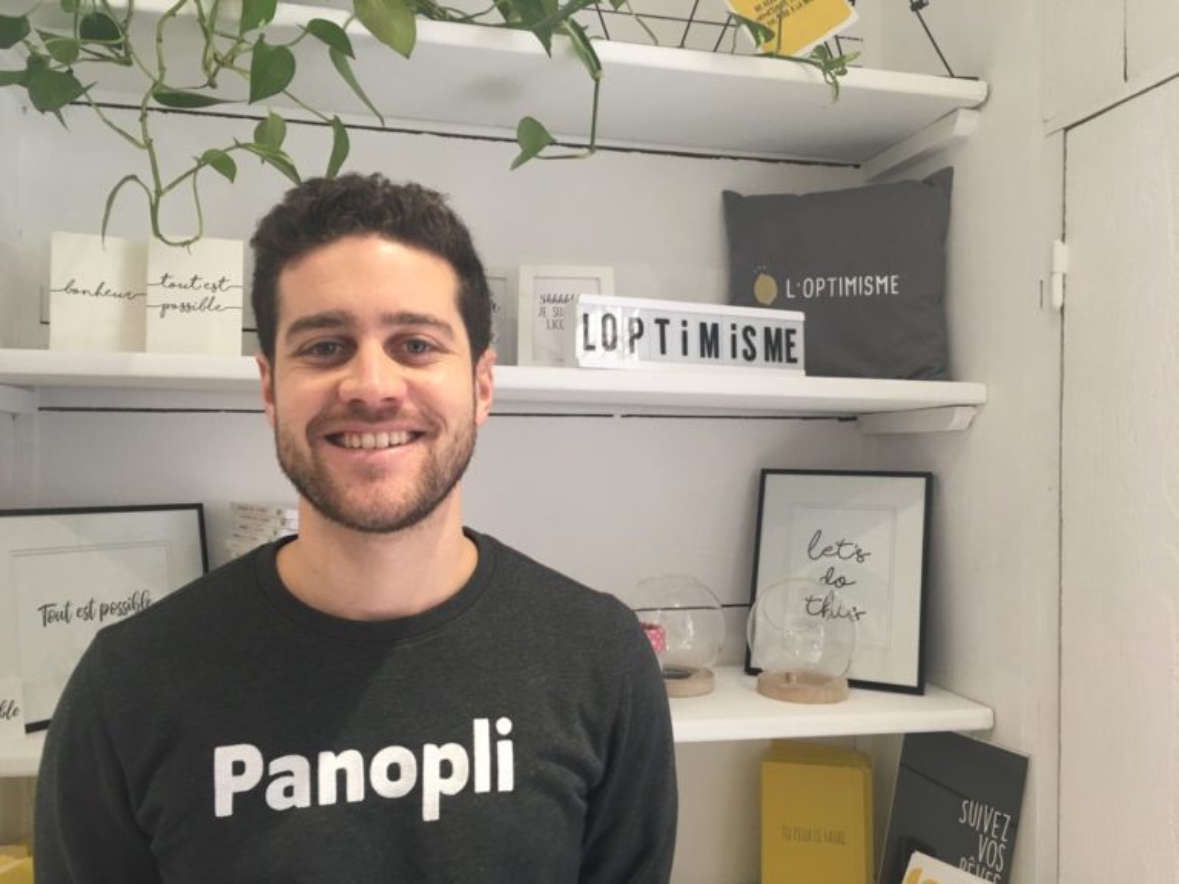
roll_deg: -0.4
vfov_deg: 48.2
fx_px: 988
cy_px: 442
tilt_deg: +1.3
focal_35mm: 29
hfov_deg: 61.7
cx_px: 590
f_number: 2.2
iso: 125
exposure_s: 1/33
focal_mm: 4.15
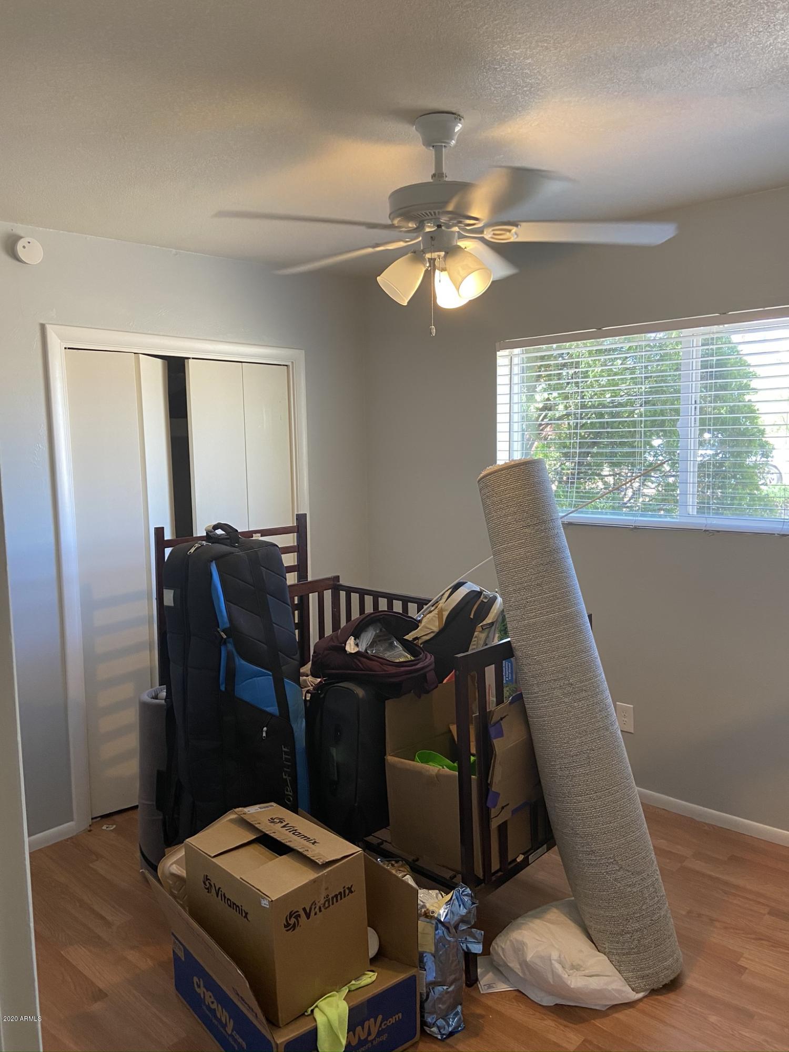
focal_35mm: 26
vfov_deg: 67.3
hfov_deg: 53.1
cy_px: 526
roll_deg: +1.6
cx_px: 394
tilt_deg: -5.7
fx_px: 790
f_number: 1.8
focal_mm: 4.25
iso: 100
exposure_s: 1/60
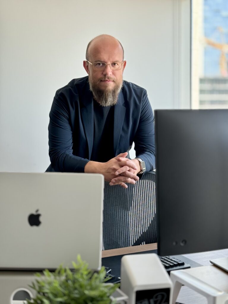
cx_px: 114
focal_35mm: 48
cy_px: 152
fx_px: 422
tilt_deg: -3.6
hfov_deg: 30.3
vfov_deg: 39.7
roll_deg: +0.9
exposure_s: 1/147
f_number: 1.78
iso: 80
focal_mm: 6.86
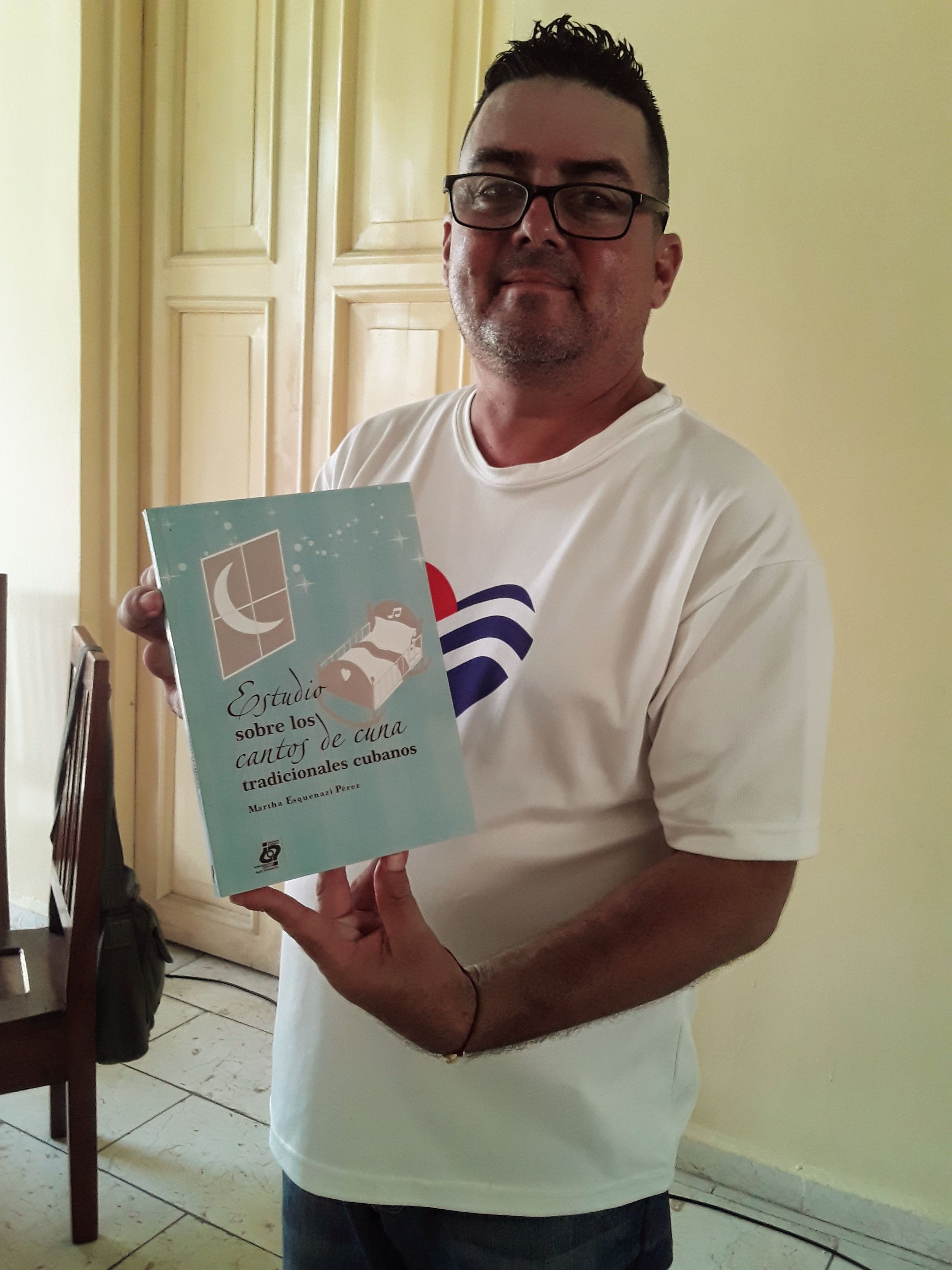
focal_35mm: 31
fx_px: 1137
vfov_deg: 58.4
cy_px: 635
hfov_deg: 45.4
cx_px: 476
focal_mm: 3.3
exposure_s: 1/40
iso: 80
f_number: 2.2
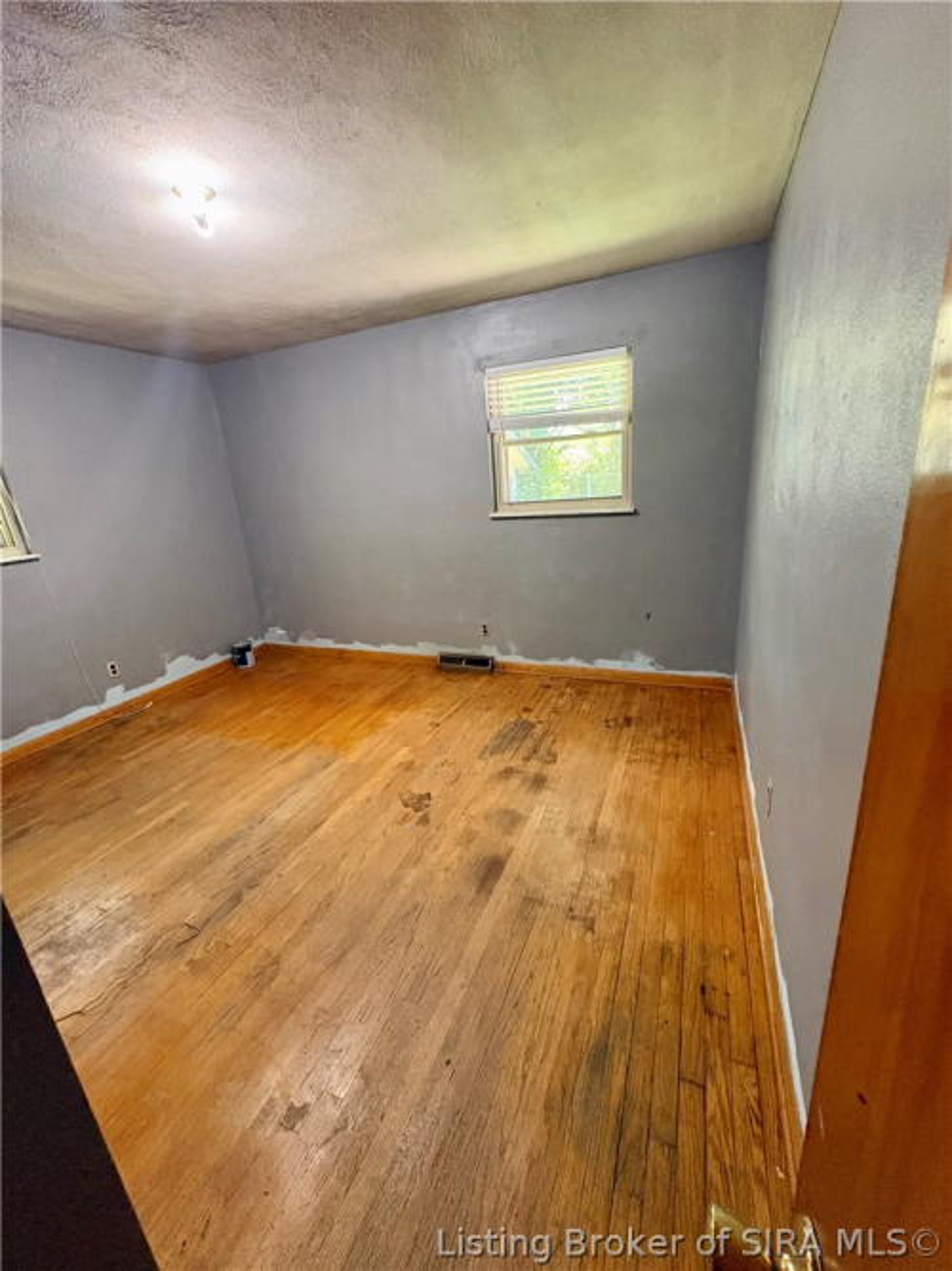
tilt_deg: -17.4
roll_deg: +4.1
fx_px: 514
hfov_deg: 85.7
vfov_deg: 102.1
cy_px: 636
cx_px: 476
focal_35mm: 14
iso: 640
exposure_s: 1/60
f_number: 2.2
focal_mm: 2.22
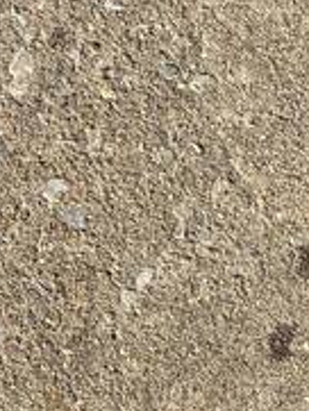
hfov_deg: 9.1
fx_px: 1748
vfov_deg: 13.1
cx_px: 741
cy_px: 461
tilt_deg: -77.7
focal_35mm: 147
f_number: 1.6
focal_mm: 5.96
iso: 50
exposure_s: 1/4950
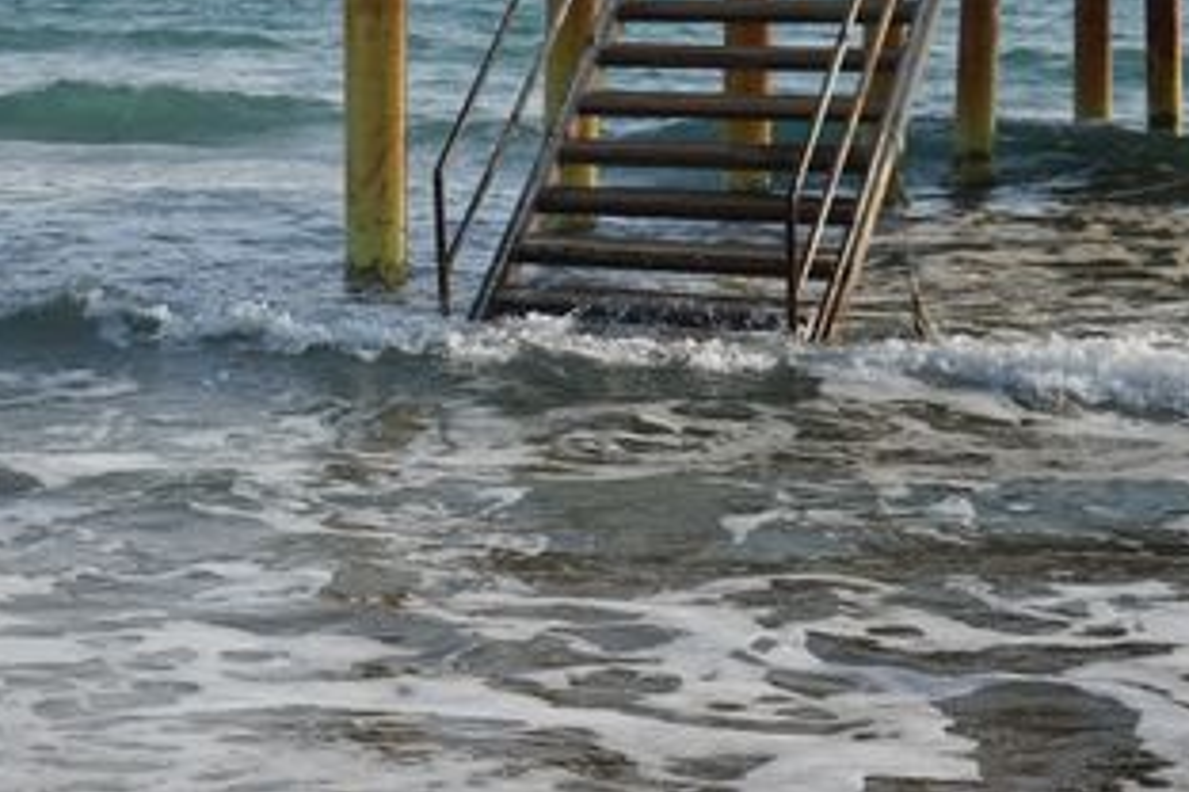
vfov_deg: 11.9
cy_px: 147
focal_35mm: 115
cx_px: 259
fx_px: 3798
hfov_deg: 17.7
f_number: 5.6
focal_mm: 70
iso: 320
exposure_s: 1/2000
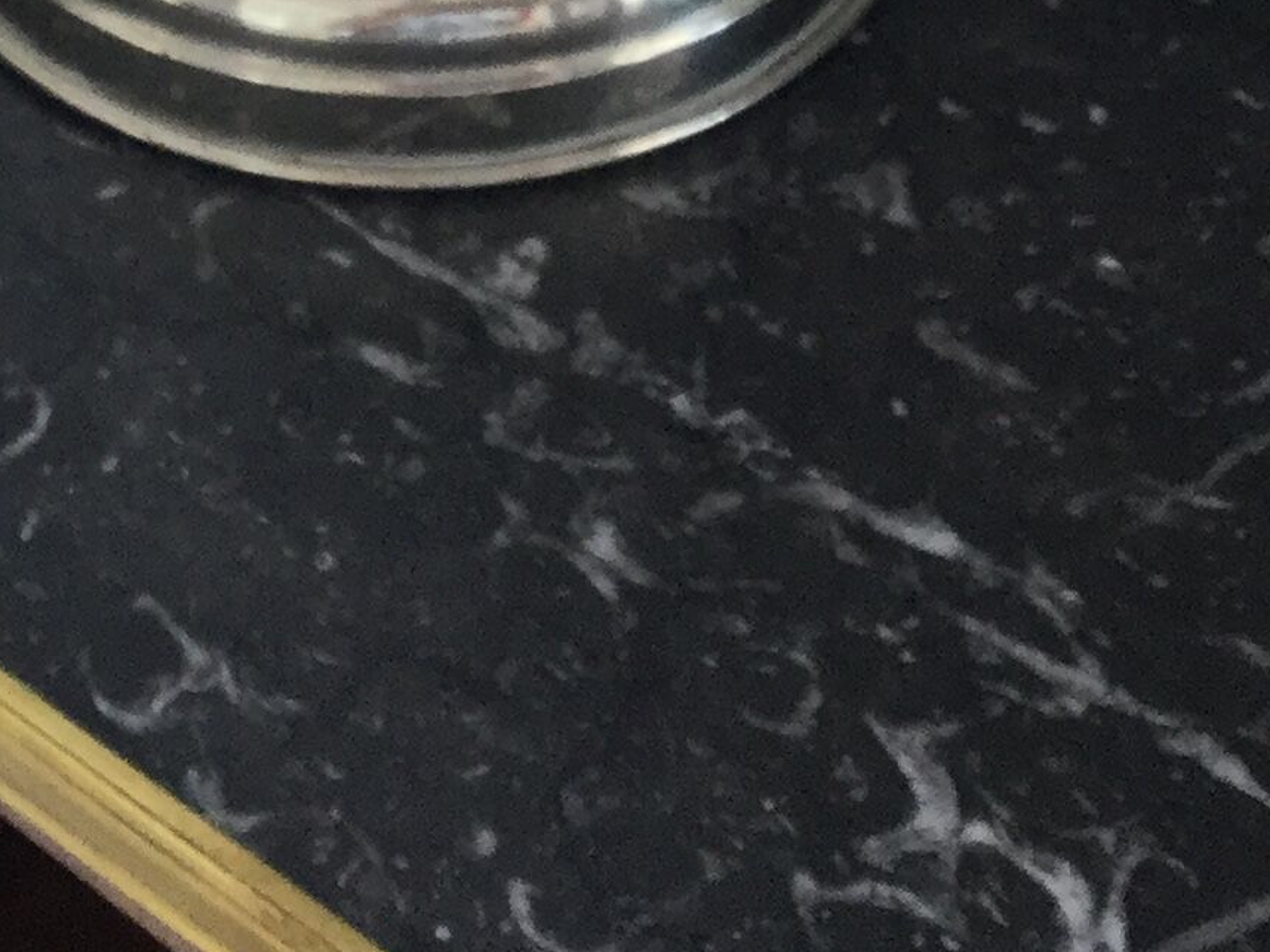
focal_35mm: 118
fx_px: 4330
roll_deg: -2.5
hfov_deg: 16.7
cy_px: -683
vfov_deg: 11.7
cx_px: 485
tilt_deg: -37.6
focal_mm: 3.3
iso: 25
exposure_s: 1/33
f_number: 2.4
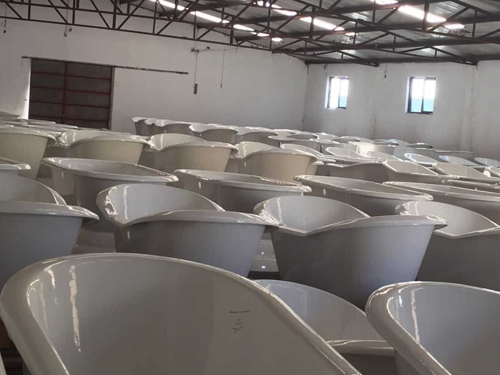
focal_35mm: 75
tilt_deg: -1.6
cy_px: 186
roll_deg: -6.2
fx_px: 1083
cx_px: 355
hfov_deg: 25.8
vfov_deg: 19.6
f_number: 2.2
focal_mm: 4.15
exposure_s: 1/50
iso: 32
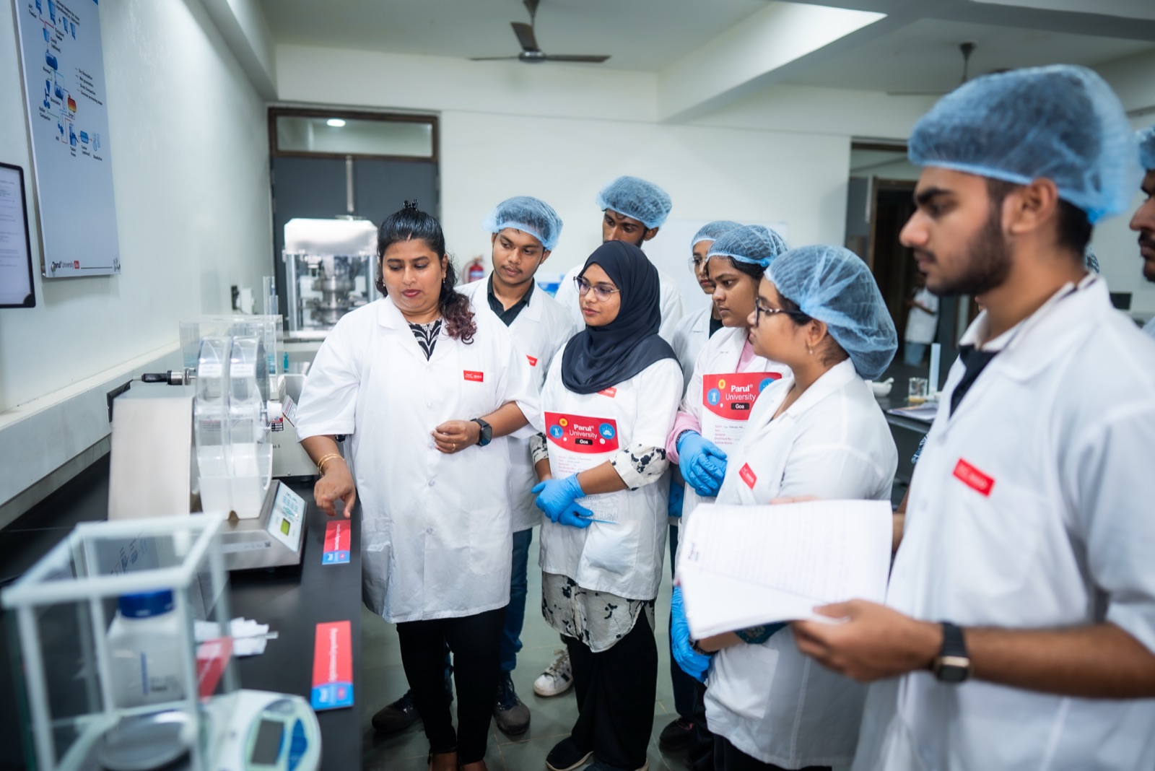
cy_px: 386
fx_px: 770
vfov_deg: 53.2
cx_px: 578
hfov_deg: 73.7
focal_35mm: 24
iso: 125
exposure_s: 1/100
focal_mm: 24
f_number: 1.4
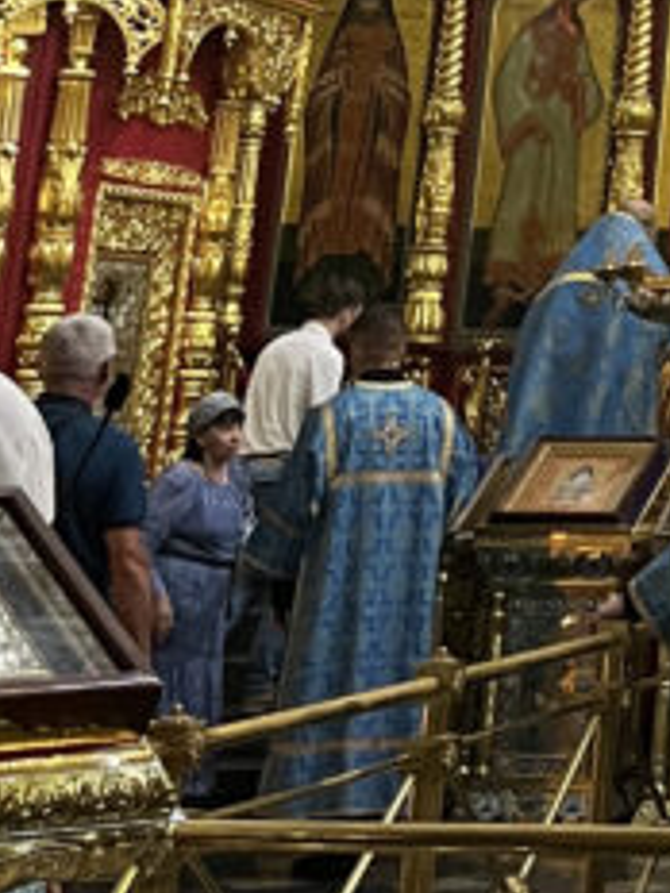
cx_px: 1340
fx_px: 2968
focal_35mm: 115
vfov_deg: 15.7
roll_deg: -1.8
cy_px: -477
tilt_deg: +16.4
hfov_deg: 11.6
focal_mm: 5.1
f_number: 1.6
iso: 160
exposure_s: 1/50
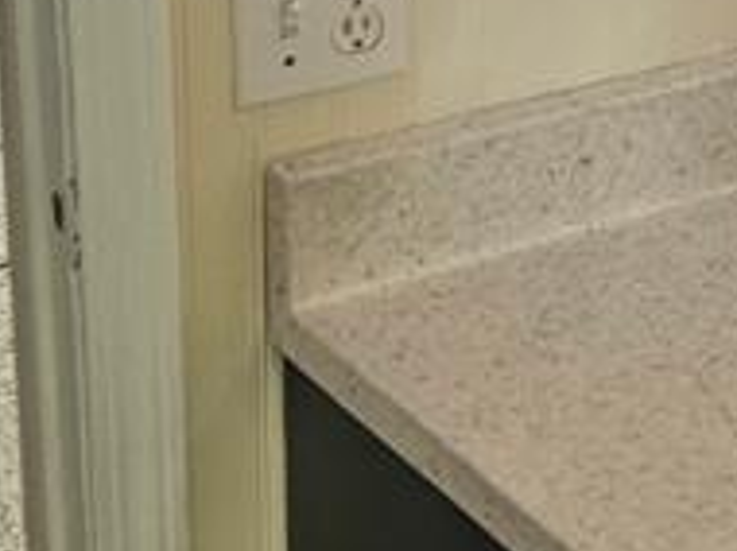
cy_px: -182
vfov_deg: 11.6
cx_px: 950
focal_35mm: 124
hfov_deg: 15.2
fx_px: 2637
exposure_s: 1/120
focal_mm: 5.4
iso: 400
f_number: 1.8
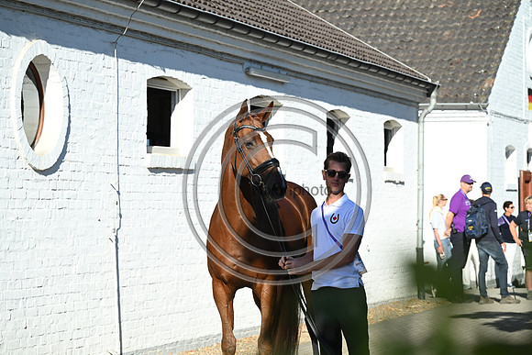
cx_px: 266
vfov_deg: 11.4
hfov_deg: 17.1
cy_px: 178
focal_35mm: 120
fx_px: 1774
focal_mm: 120
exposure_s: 1/1600
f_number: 6.3
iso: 640
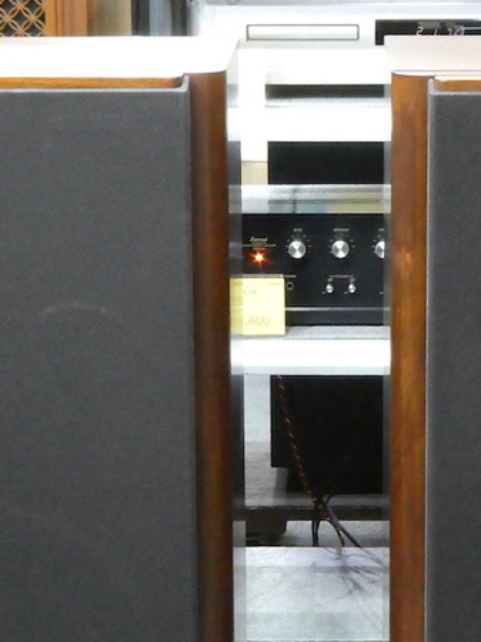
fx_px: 2930
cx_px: 295
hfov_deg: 9.4
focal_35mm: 158
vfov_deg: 12.5
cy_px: 491
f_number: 6.3
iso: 1600
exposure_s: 1/6
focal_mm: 13.2
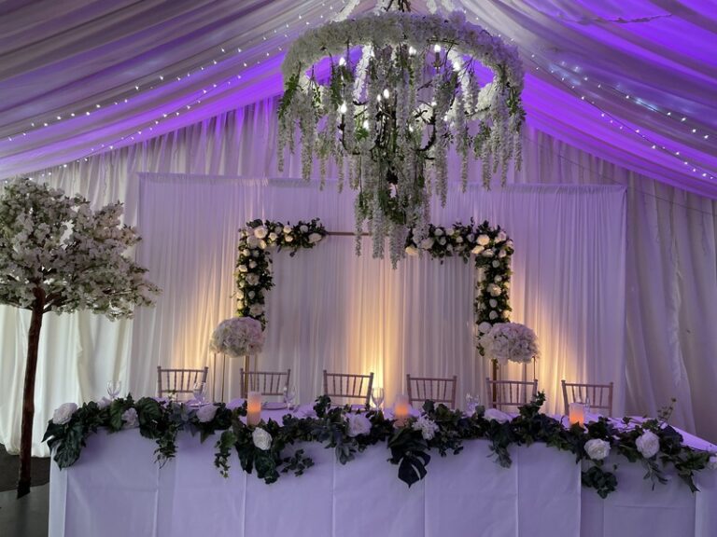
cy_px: 268
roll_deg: -1.3
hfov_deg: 67.3
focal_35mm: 26
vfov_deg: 53.1
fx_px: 539
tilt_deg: +3.5
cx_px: 358
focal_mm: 4.2
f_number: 1.6
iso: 100
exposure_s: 1/100
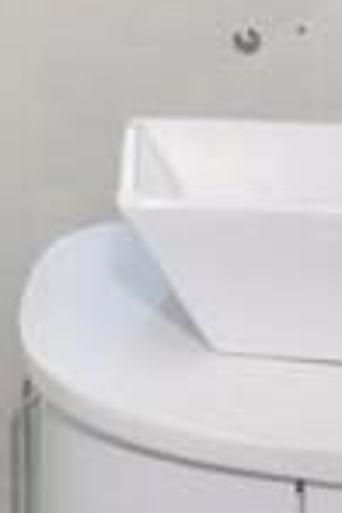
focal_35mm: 67
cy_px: -58
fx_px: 955
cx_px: -202
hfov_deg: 17.7
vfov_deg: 27.4
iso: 200
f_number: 8
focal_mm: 10
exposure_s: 1/200
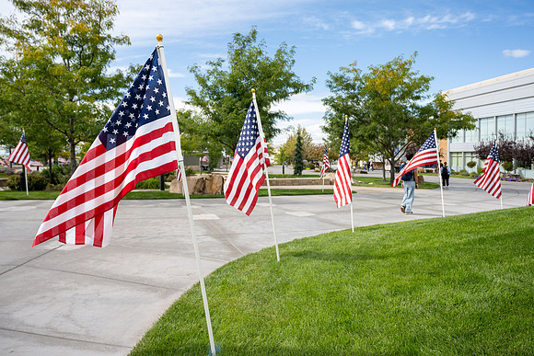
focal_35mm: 28
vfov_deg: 46.3
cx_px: 272
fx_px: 417
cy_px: 169
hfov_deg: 65.3
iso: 80
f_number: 4
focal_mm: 26.5
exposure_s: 1/640
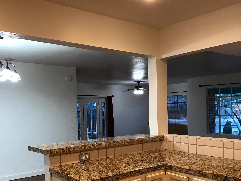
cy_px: 119
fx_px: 265
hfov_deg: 49.0
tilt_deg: -1.9
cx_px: 126
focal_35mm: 38
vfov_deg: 37.4
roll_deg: +0.6
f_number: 1.8
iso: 40
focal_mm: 3.99
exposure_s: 1/17
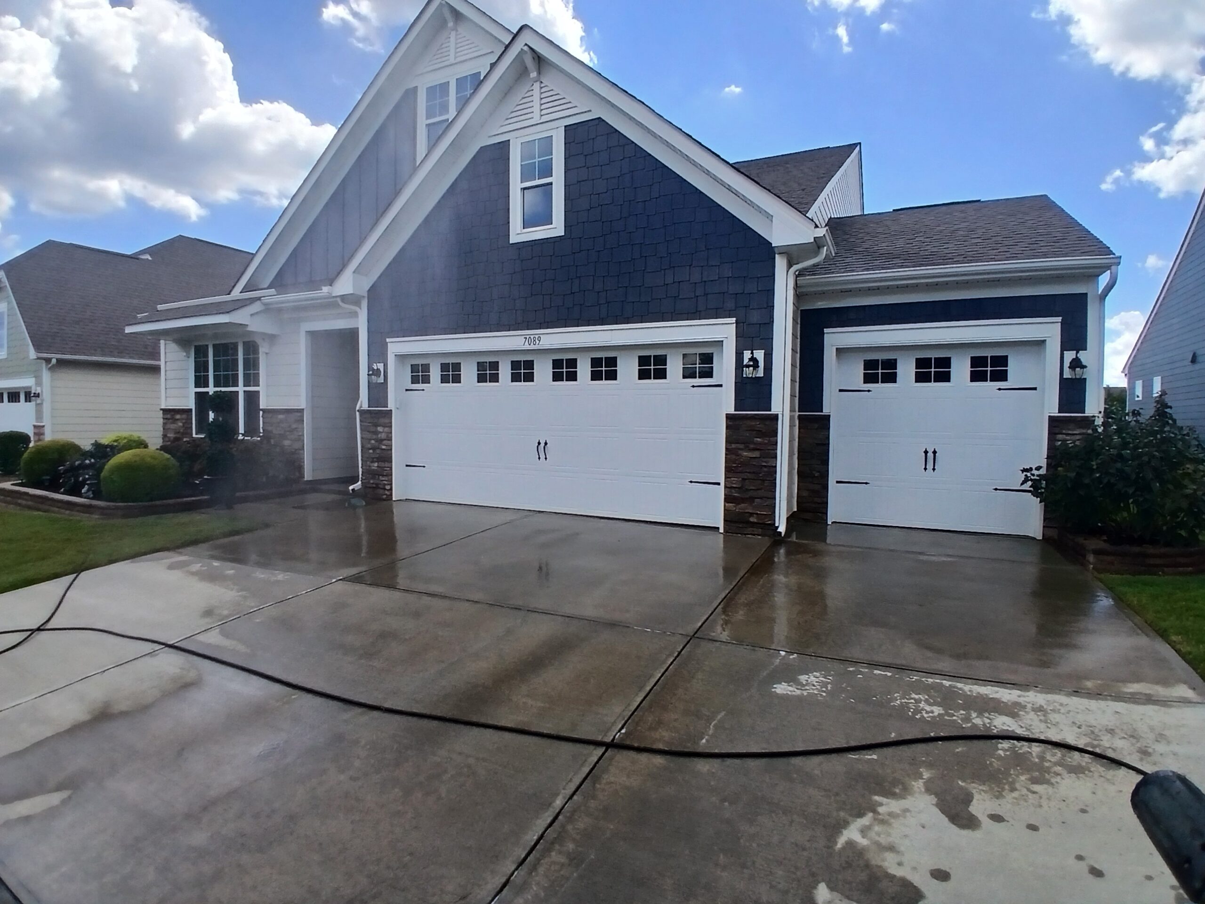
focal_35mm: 17
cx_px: 602
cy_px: 452
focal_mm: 1.4
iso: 50
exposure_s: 1/967
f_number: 2.2
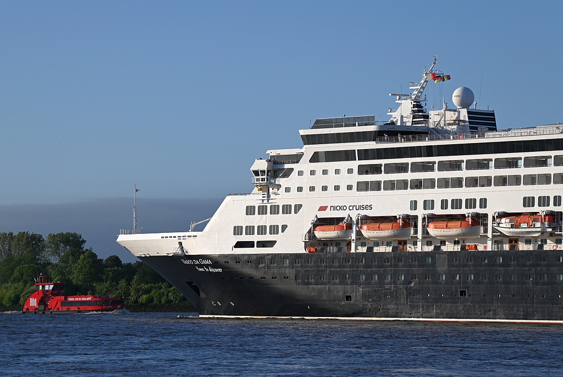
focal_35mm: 120
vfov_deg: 11.4
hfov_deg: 17.0
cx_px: 282
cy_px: 188
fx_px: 1878
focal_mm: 120
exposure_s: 1/640
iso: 100
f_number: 5.6
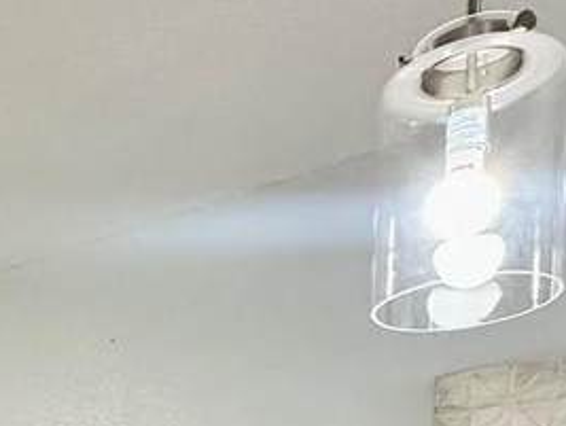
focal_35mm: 67
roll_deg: -1.4
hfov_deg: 25.0
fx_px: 1097
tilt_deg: -1.5
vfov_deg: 18.4
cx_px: -176
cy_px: 712
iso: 250
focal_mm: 2.22
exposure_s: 1/60
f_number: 2.2
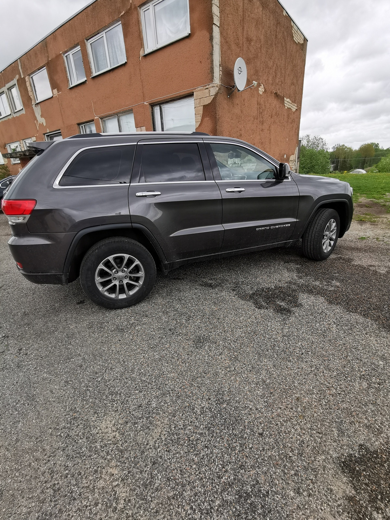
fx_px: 255
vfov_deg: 91.0
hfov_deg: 74.7
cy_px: 260
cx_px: 195
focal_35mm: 17
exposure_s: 1/376
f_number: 2.2
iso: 50
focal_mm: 2.26
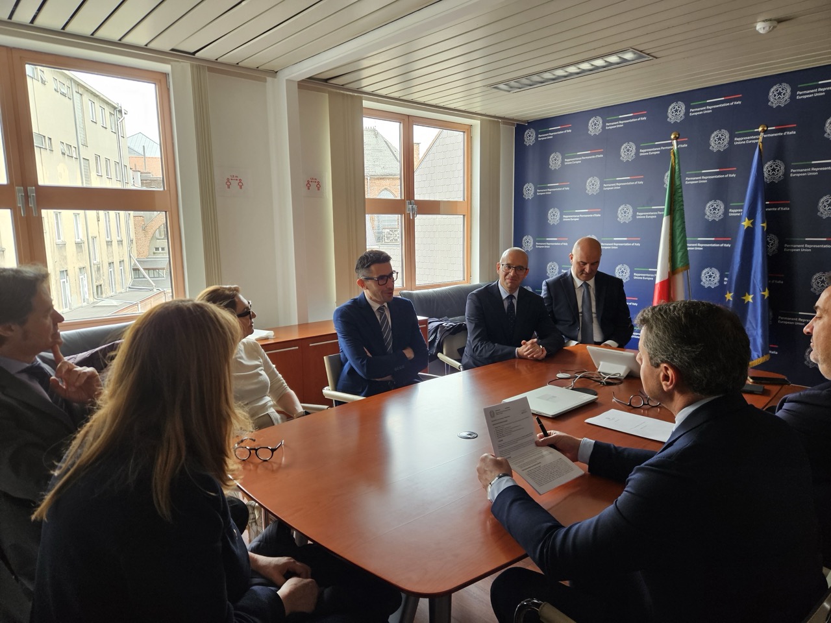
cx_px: 416
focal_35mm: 23
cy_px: 312
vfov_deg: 58.9
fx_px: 552
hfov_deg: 73.9
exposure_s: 1/180
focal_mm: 5.4
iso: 200
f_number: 1.8
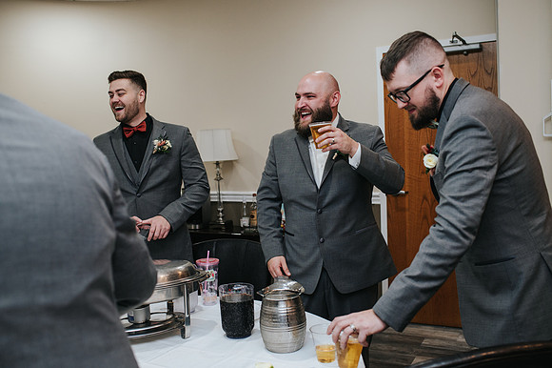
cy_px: 184
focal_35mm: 35
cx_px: 276
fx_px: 536
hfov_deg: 54.5
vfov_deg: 37.8
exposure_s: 1/200
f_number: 3.2
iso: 800
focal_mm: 35
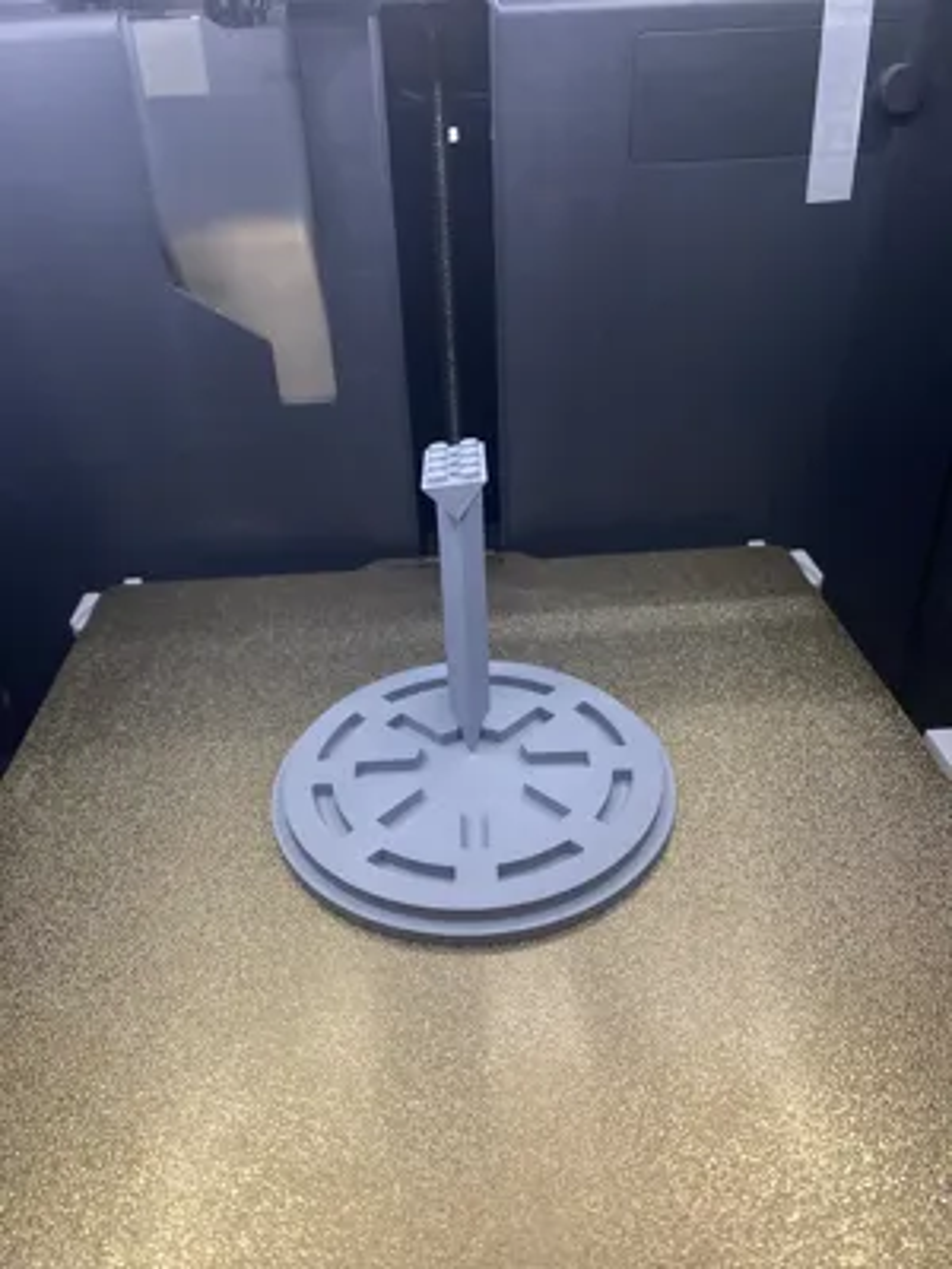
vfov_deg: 67.3
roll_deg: +3.1
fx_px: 953
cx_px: 476
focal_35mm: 26
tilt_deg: -29.7
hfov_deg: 53.1
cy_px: 634
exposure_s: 1/50
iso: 320
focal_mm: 4.25
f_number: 1.8
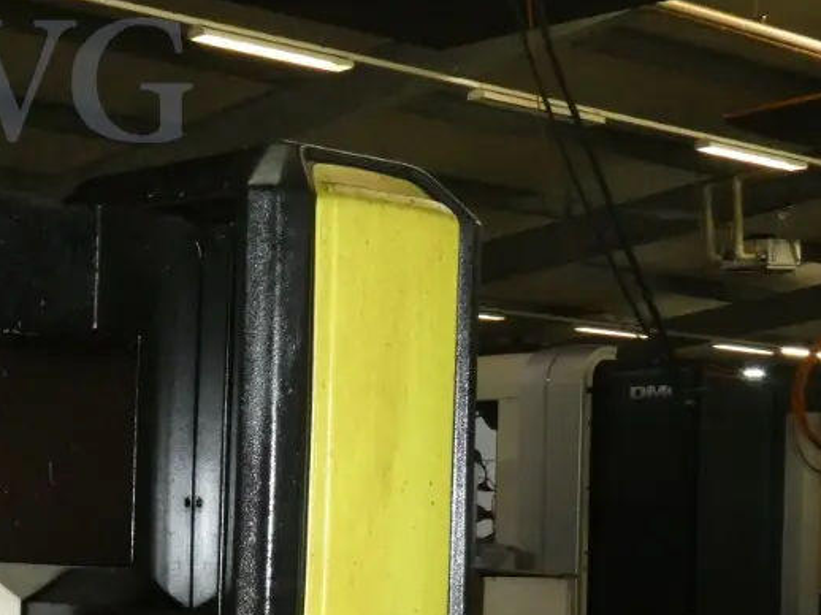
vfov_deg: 16.8
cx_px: 73
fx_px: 2062
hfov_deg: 22.0
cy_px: 506
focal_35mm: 87
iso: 800
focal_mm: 7.8
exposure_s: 1/125
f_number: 3.9
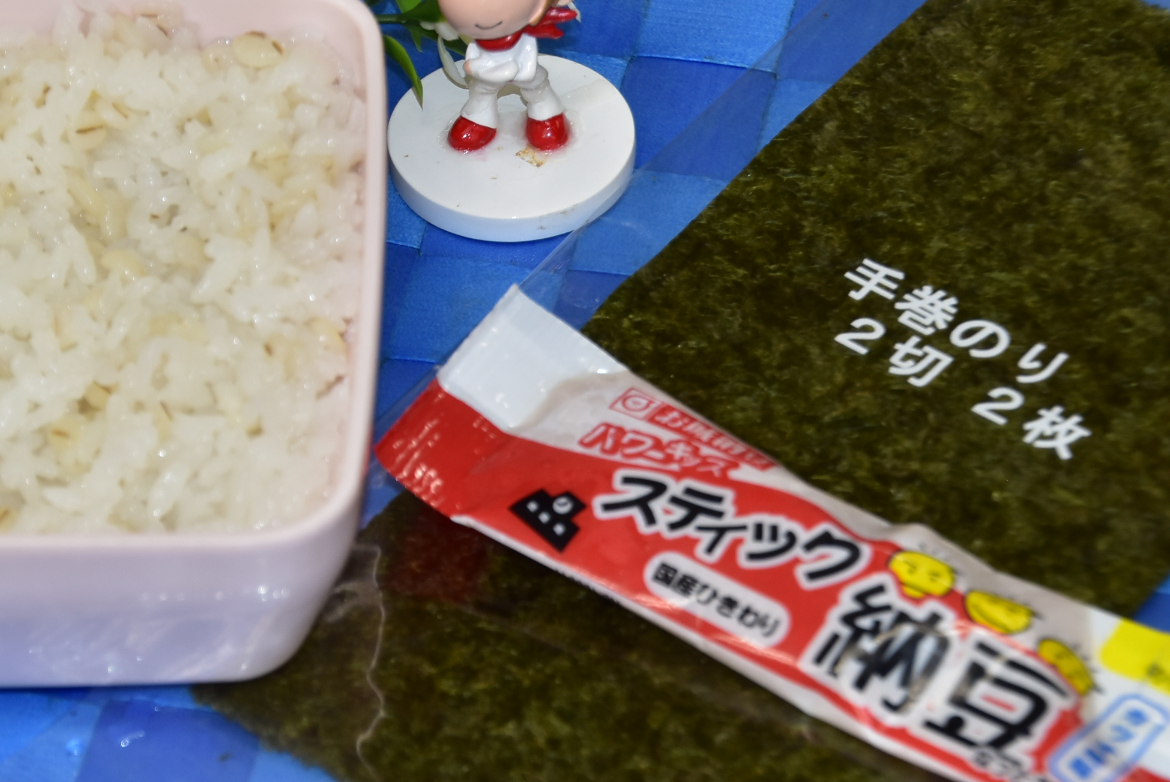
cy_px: 404
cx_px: 425
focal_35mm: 196
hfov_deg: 10.5
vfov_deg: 7.0
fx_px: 6367
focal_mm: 85
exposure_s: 1/60
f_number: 5.6
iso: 400
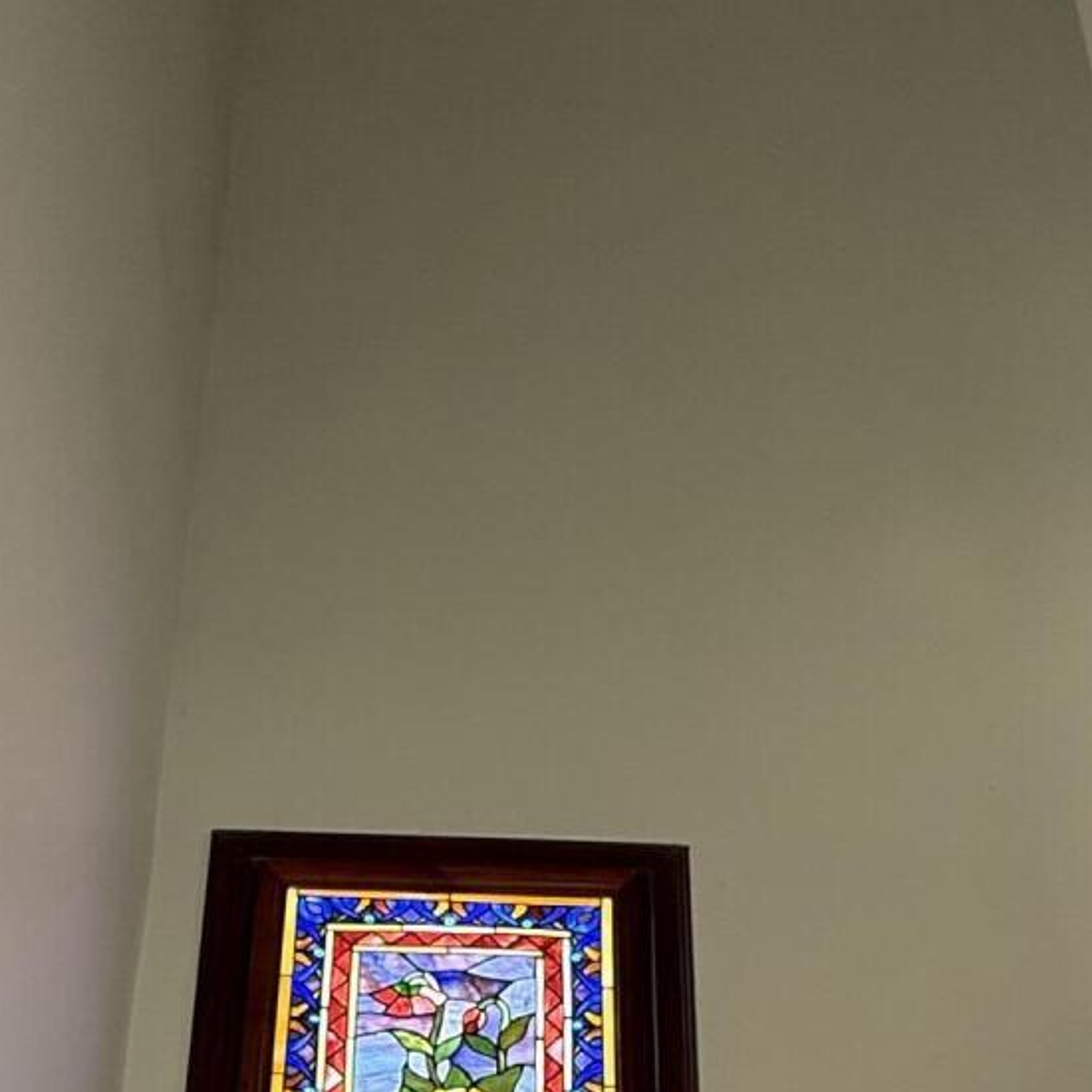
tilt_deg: +24.7
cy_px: 1398
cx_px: 508
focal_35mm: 45
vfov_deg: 30.3
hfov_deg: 37.5
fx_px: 1606
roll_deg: -0.4
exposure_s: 1/60
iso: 200
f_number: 2.2
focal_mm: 2.22
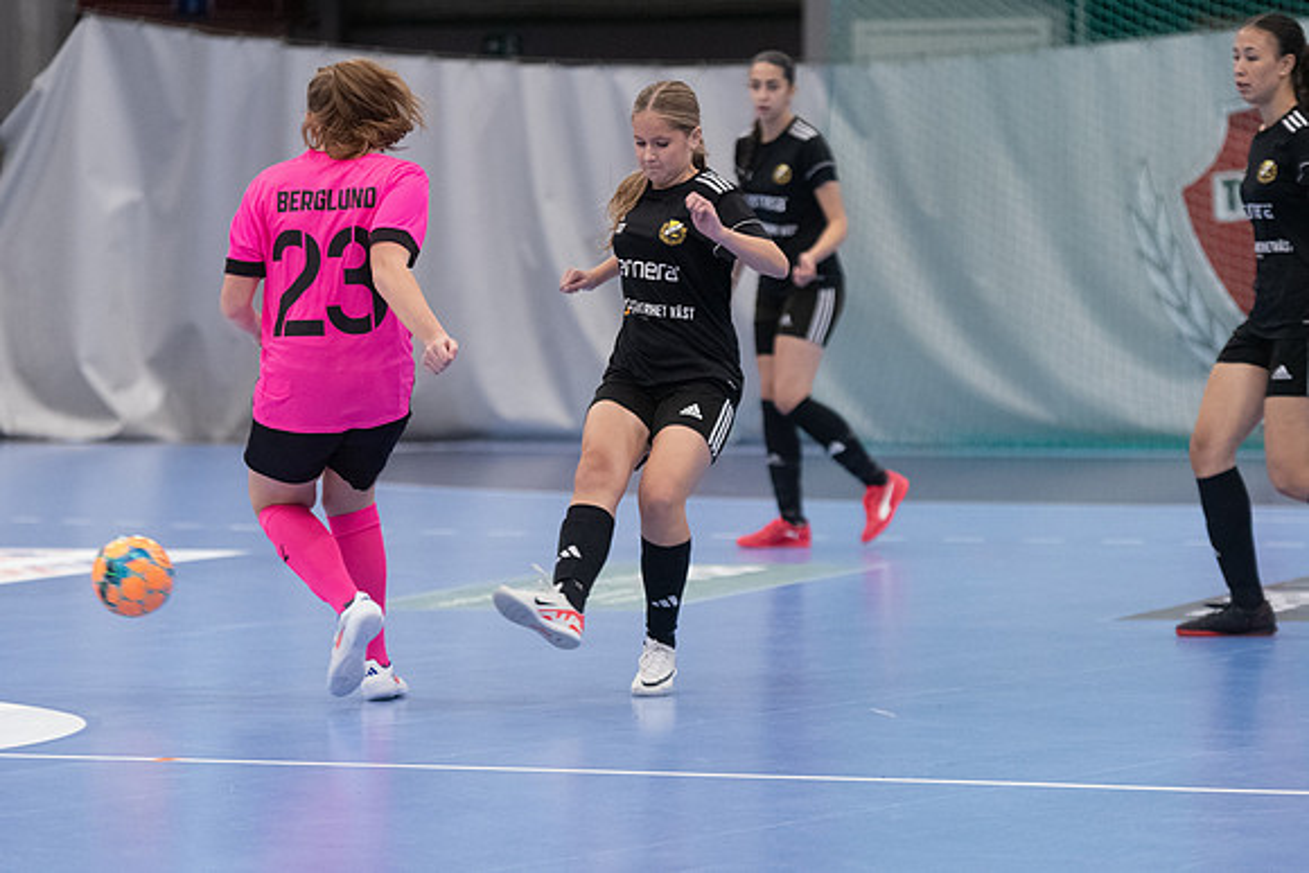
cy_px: 436
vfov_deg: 6.0
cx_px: 654
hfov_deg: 9.0
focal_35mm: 229
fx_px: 8345
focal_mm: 150
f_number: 3.2
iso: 8000
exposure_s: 1/500
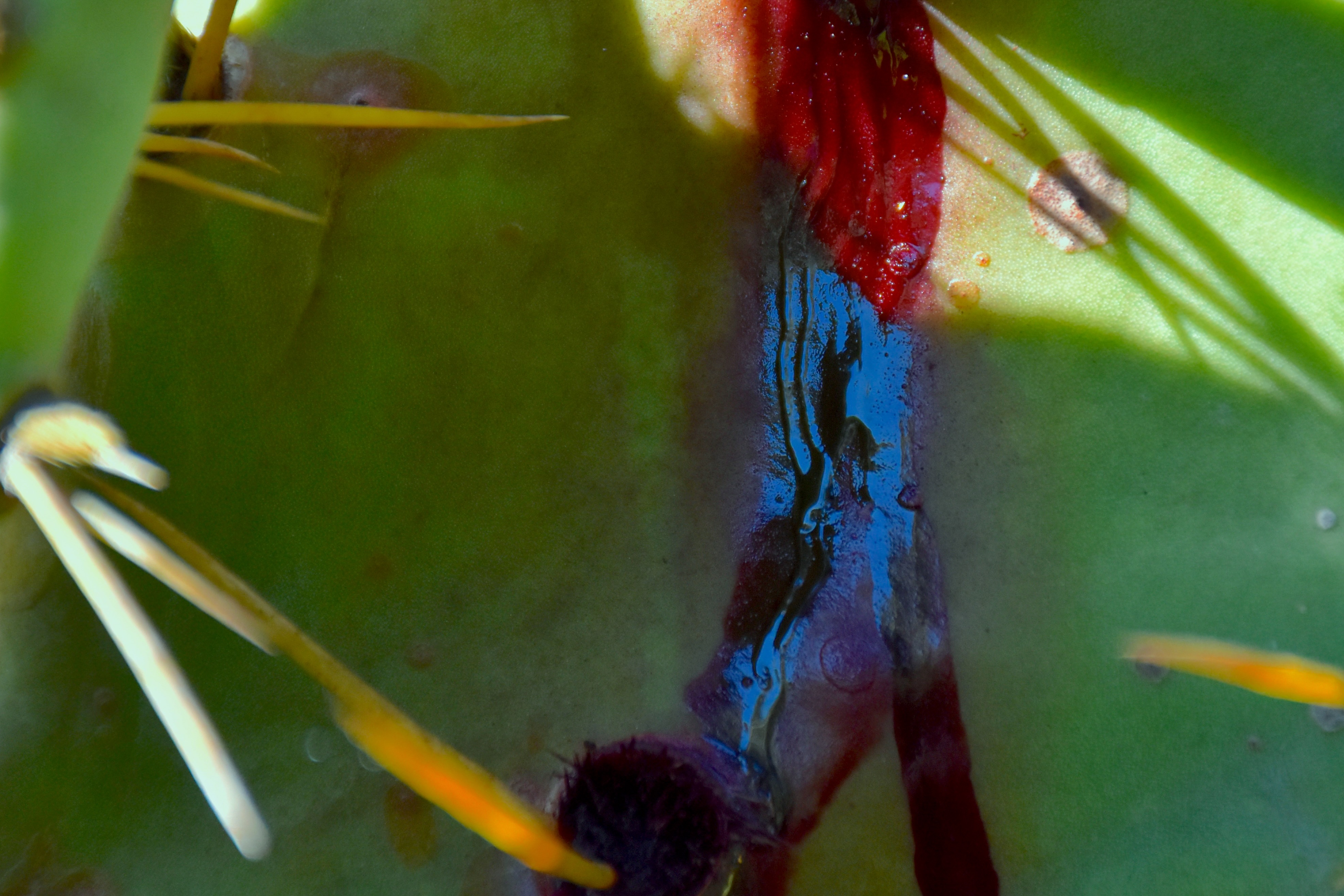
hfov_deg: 6.5
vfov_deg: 4.3
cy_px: 283
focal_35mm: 318
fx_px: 11872
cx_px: 790
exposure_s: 1/800
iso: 800
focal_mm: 140
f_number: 5.6
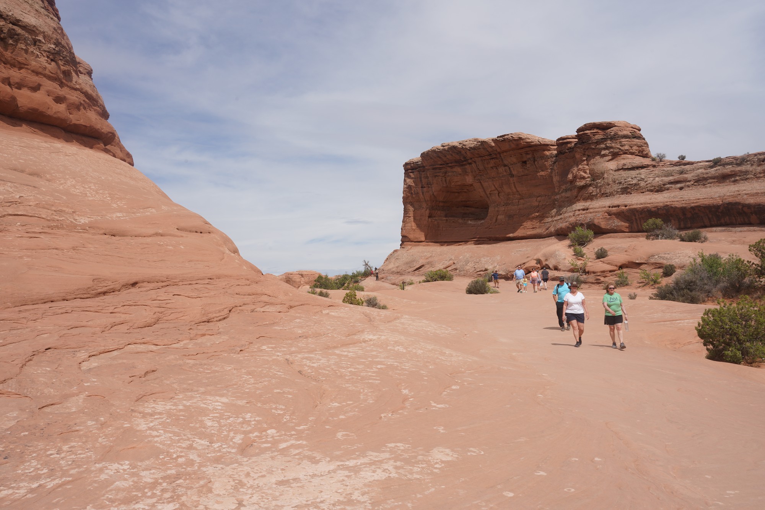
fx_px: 701
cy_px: 255
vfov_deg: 40.0
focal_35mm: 33
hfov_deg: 57.2
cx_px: 382
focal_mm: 33
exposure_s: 1/100
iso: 100
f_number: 18
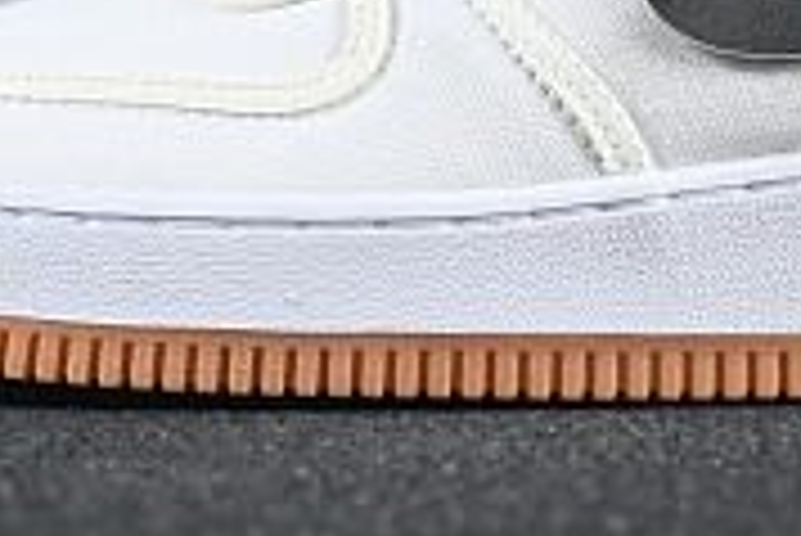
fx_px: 3941
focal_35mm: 177
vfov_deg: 7.7
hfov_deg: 11.6
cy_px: -115
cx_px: 616
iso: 1000
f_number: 5.6
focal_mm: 42
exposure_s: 1/125
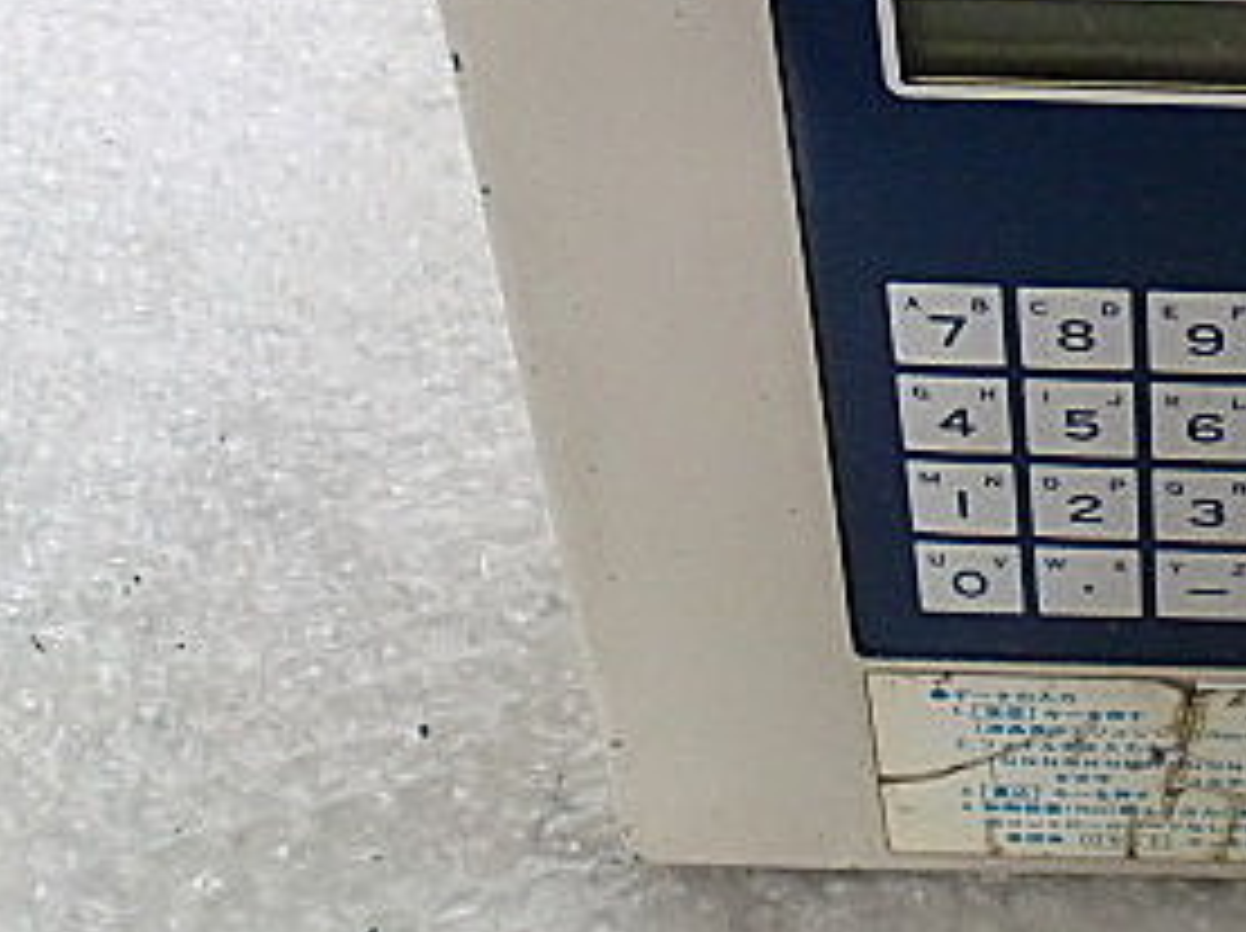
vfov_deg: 17.8
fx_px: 2912
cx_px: 1322
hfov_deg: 22.9
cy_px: 41
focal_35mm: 81
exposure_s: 1/60
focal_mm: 6.3
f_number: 3.1
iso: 250
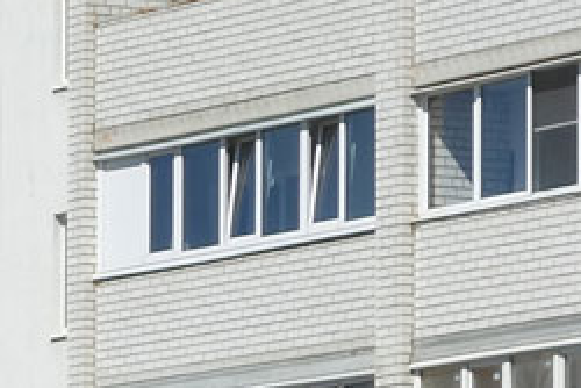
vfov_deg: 3.8
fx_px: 5732
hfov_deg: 5.7
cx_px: -446
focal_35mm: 355
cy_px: 811
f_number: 7.1
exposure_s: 1/500
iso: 125
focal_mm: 27.54
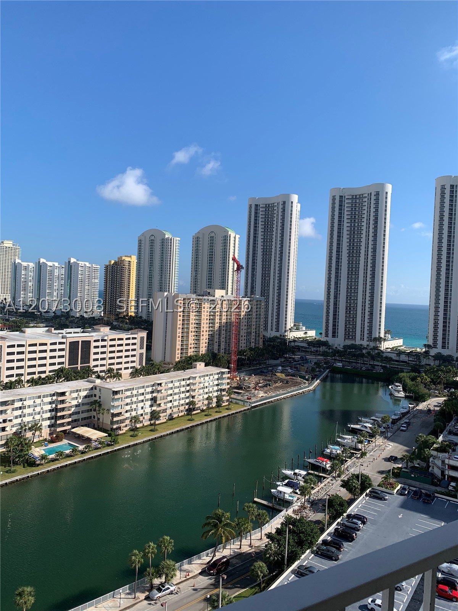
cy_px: 306
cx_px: 229
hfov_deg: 53.1
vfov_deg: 67.3
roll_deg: -2.0
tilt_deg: +0.5
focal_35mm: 26
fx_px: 459
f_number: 1.8
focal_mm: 4.25
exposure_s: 1/2545
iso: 25
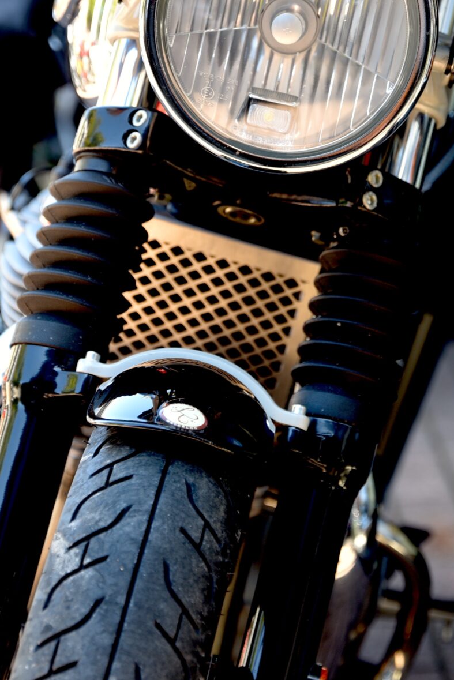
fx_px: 2873
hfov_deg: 9.0
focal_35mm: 152
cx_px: 299
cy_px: 276
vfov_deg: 13.5
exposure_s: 1/60
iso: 100
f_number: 3.5
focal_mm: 70
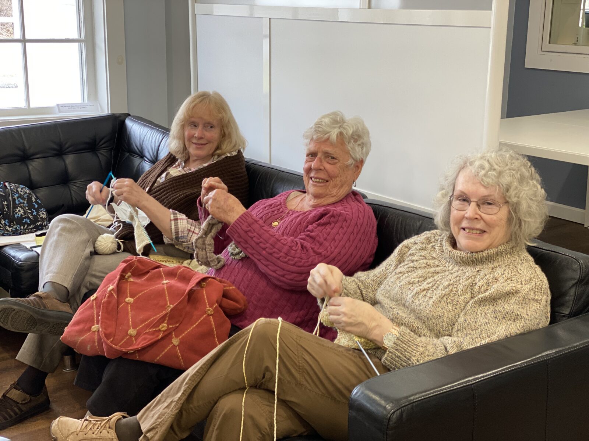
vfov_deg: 28.0
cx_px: 294
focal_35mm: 52
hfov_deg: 36.8
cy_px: 220
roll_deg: -1.2
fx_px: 885
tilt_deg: -14.9
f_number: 2
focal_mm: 6
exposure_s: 1/60
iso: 125
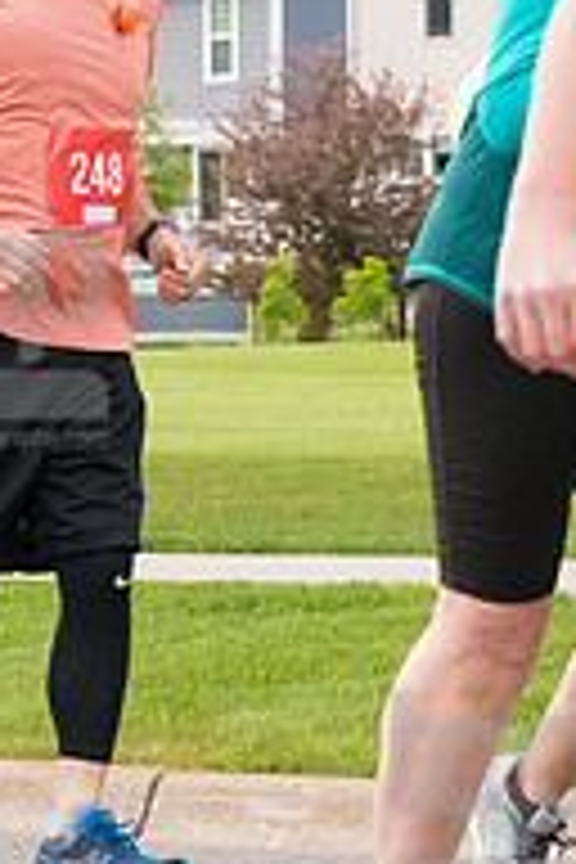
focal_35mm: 288
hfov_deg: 4.8
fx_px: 6911
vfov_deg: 7.2
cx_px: 2
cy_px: 324
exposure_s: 1/1600
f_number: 7.1
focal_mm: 82
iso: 4000
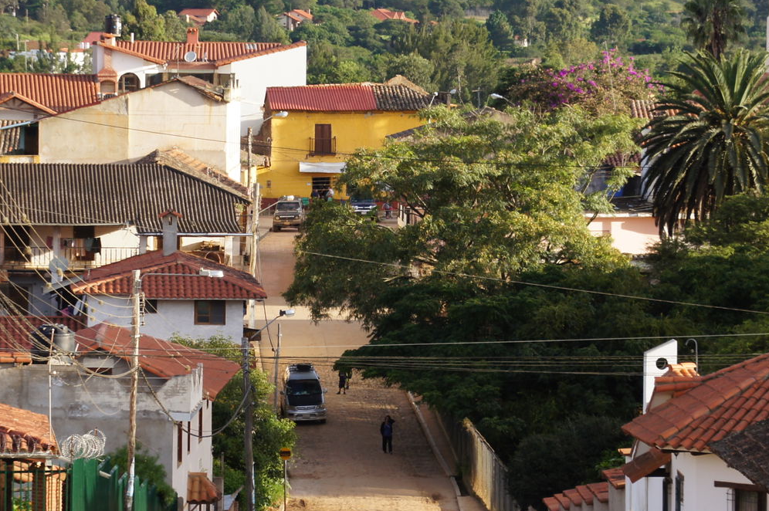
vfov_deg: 6.3
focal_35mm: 217
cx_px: 327
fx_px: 4630
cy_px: 199
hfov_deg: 9.5
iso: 100
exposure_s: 1/125
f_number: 6.3
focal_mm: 75
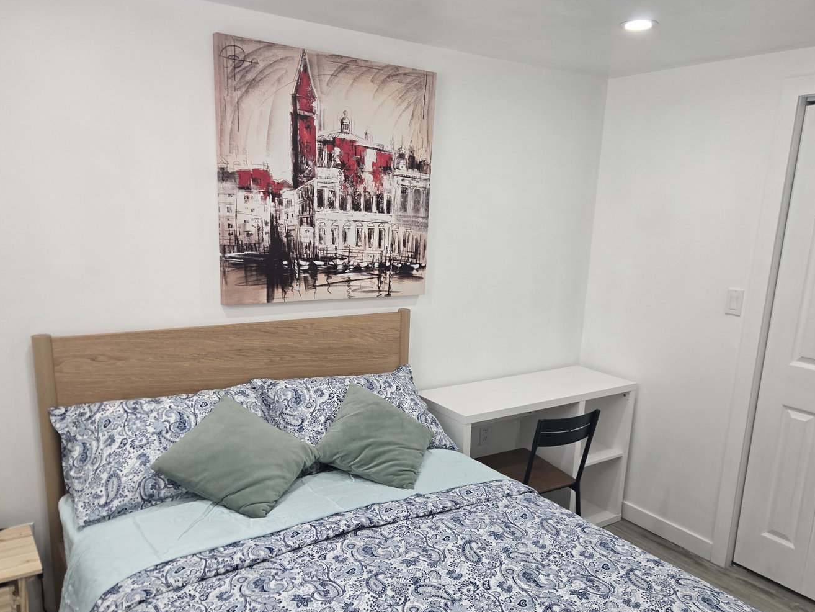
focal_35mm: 28
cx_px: 422
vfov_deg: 49.5
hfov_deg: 63.4
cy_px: 358
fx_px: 659
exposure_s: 1/120
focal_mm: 5.4
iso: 64
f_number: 1.8
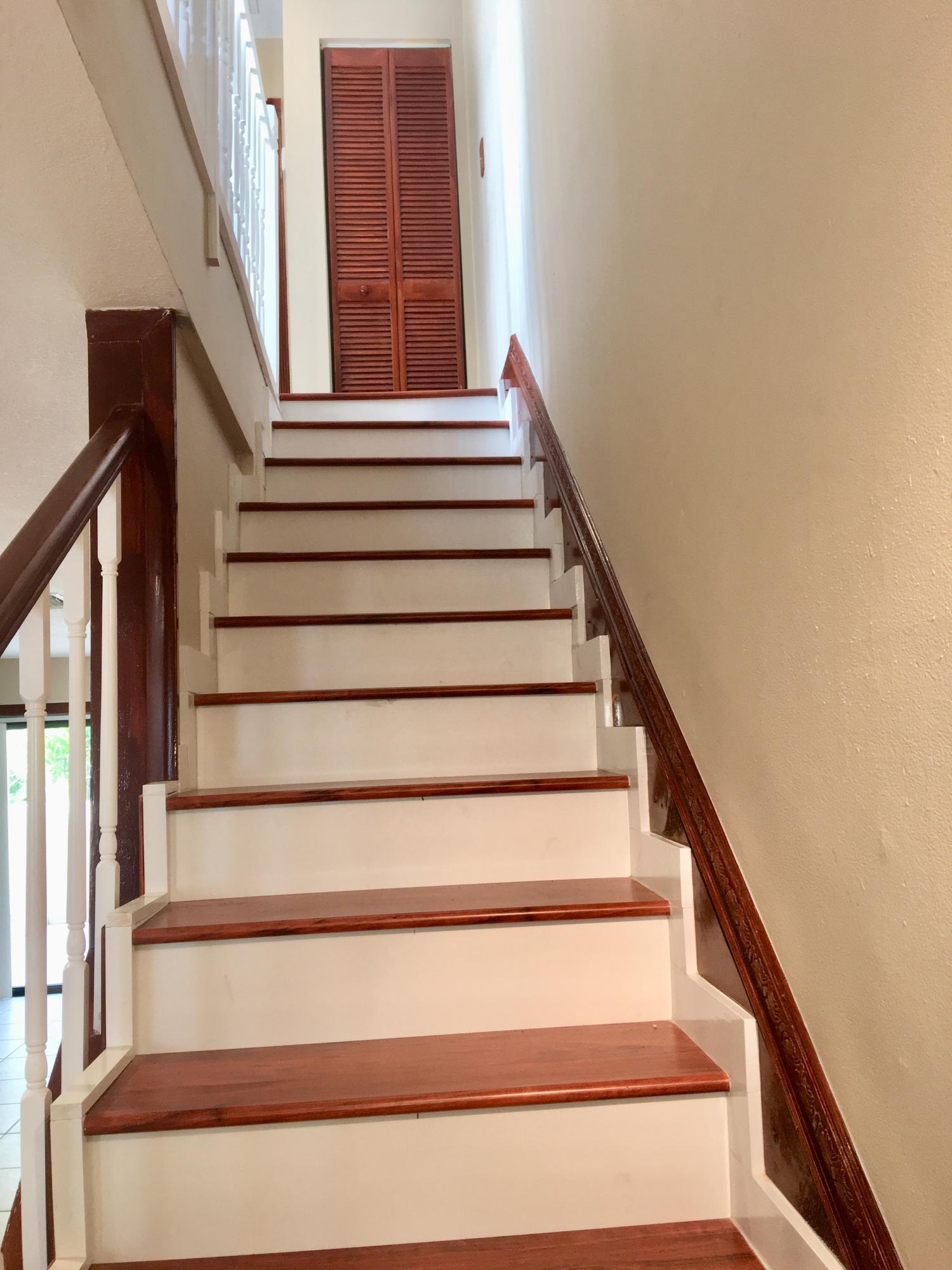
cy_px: 635
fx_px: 1063
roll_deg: +2.4
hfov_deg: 48.2
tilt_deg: +8.7
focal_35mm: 29
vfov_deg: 61.7
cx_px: 476
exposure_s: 1/30
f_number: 2.2
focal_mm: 4.15
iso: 50
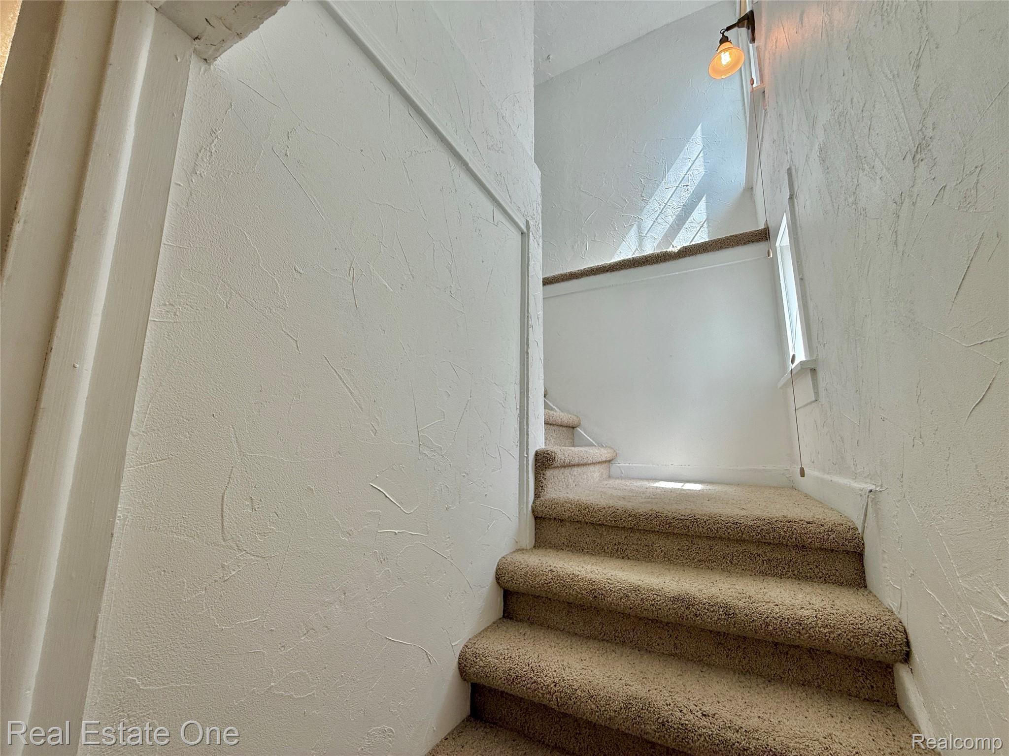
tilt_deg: +9.7
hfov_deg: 102.1
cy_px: 378
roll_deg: -0.7
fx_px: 408
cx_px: 504
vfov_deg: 85.7
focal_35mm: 14
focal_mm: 2.22
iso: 50
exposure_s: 1/136
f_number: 2.2
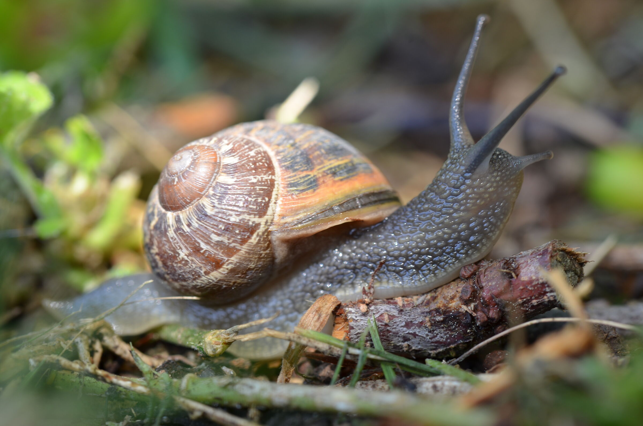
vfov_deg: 15.1
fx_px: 1604
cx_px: 322
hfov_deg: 22.7
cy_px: 213
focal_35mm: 90
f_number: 8
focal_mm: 60
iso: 100
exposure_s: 1/30
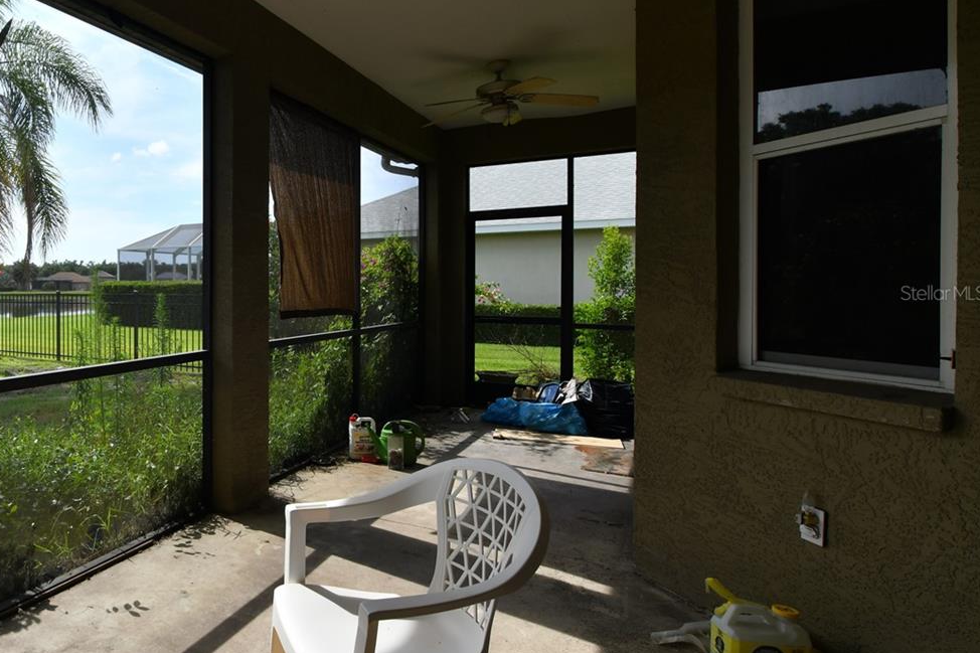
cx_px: 185
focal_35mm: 23
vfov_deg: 55.0
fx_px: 626
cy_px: 293
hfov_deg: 68.3
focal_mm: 14
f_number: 9
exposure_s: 1/160
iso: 100
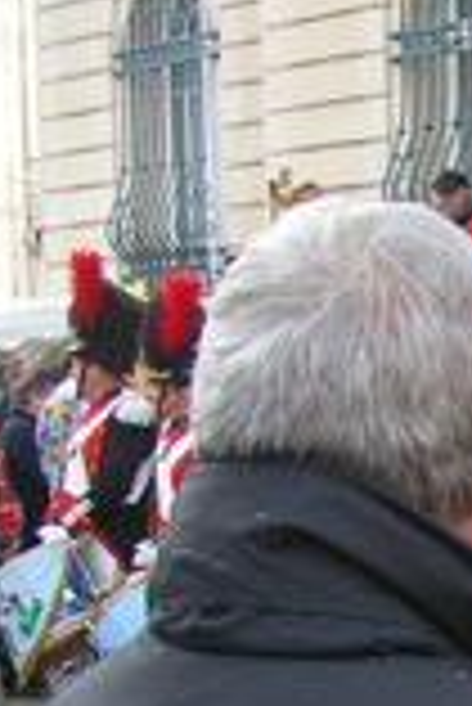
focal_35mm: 148
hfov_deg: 8.4
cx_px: 1191
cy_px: 764
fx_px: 2904
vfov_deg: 13.6
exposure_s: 1/87.5
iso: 50
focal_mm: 5.8
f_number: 2.8
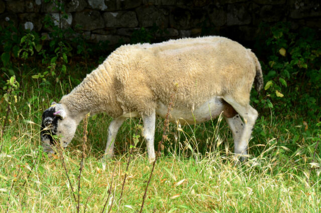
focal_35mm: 202
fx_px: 1802
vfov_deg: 6.8
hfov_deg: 10.2
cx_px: 160
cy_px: 106
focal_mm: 135
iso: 200
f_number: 16
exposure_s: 1/100
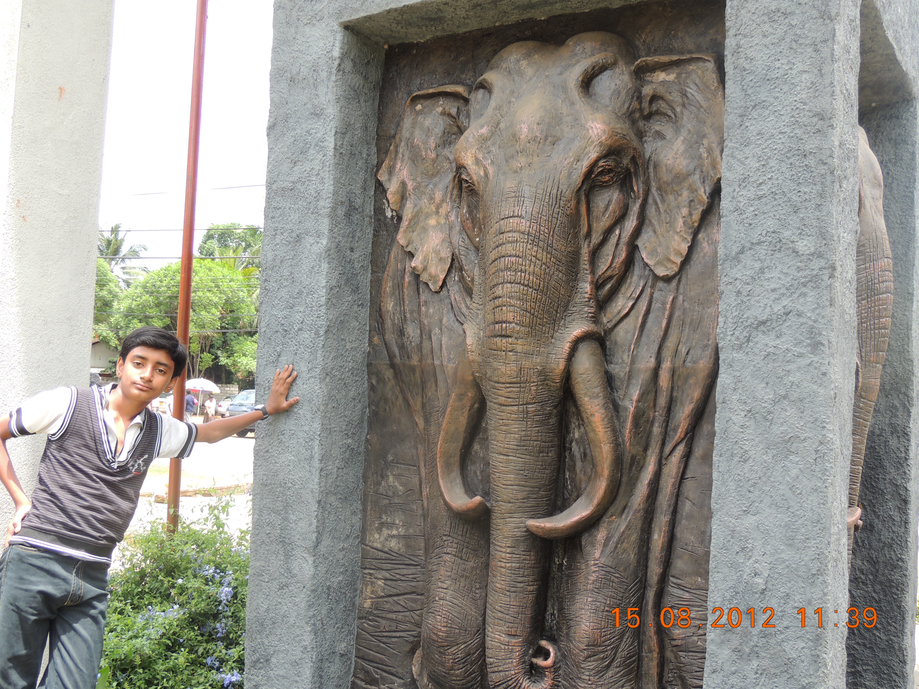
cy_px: 344
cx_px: 460
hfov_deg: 52.6
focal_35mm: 35
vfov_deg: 40.7
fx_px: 929
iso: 100
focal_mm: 6.2
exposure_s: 1/160
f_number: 3.3
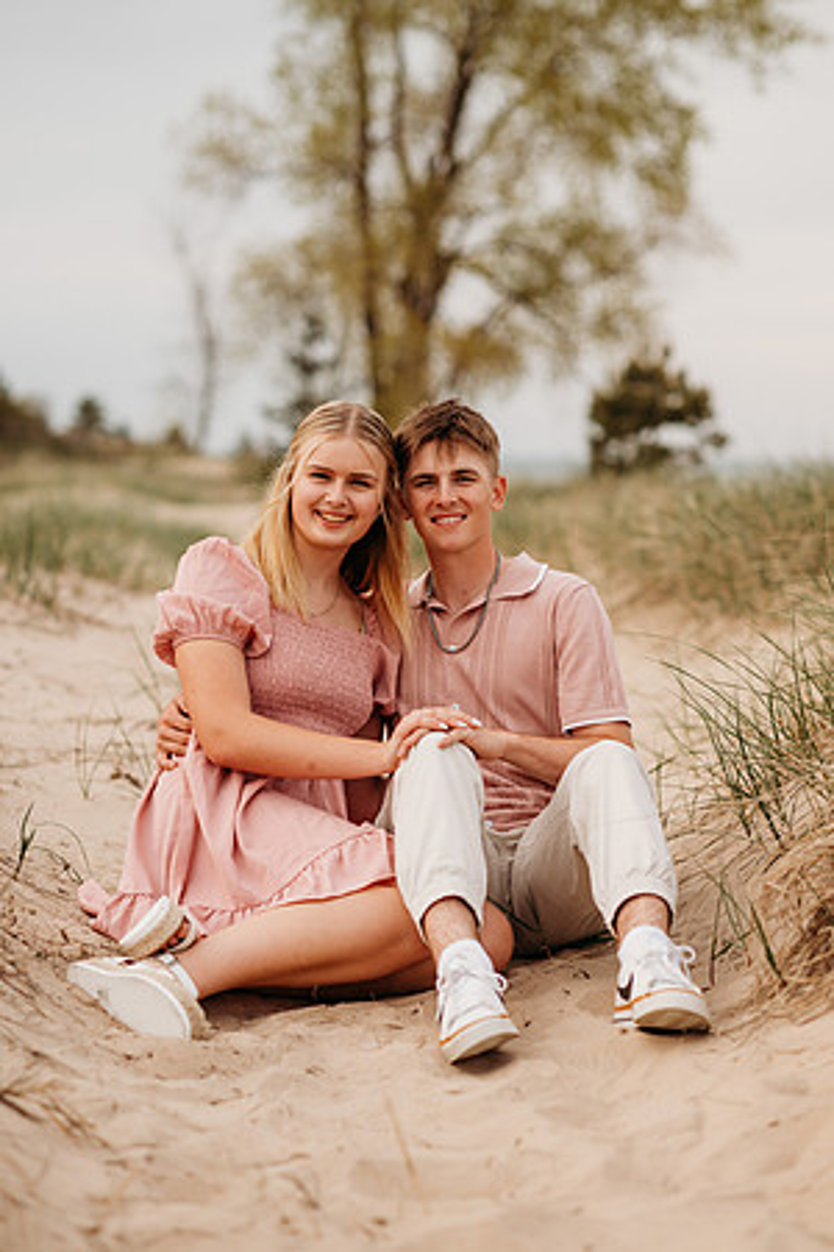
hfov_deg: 16.1
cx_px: 417
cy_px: 626
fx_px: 2954
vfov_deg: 23.9
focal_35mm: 85
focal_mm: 85
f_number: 2.8
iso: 200
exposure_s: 1/1000
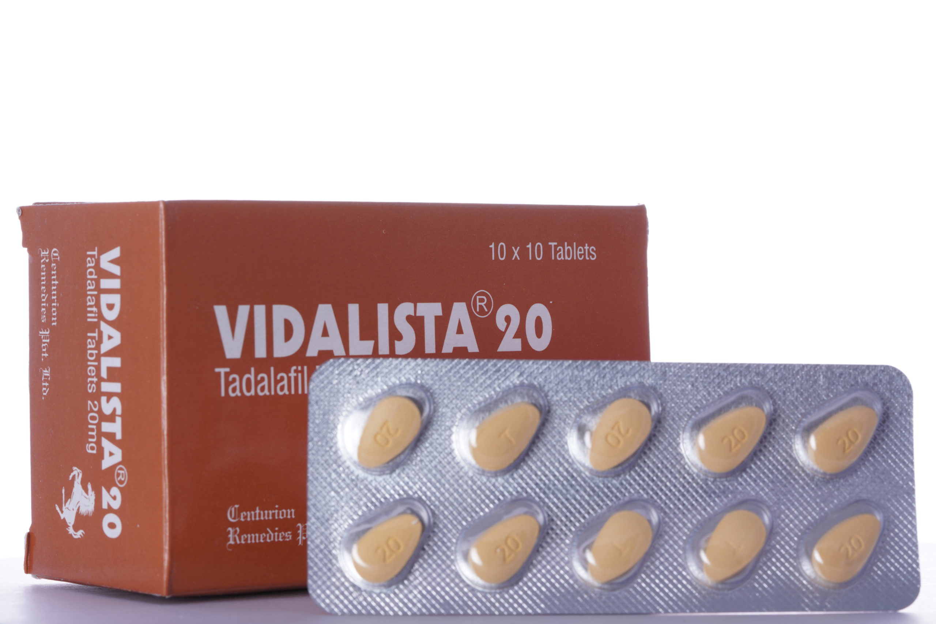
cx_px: 468
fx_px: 2340
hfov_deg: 22.6
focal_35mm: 90
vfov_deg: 15.2
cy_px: 312
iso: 250
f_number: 16
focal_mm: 90
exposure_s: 1/10
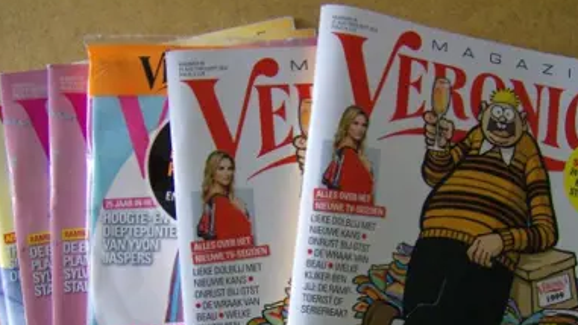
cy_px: 264
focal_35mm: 49
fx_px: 751
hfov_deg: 42.1
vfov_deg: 24.0
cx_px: 303
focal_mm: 6
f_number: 2.8
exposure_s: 1/51.9
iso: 200
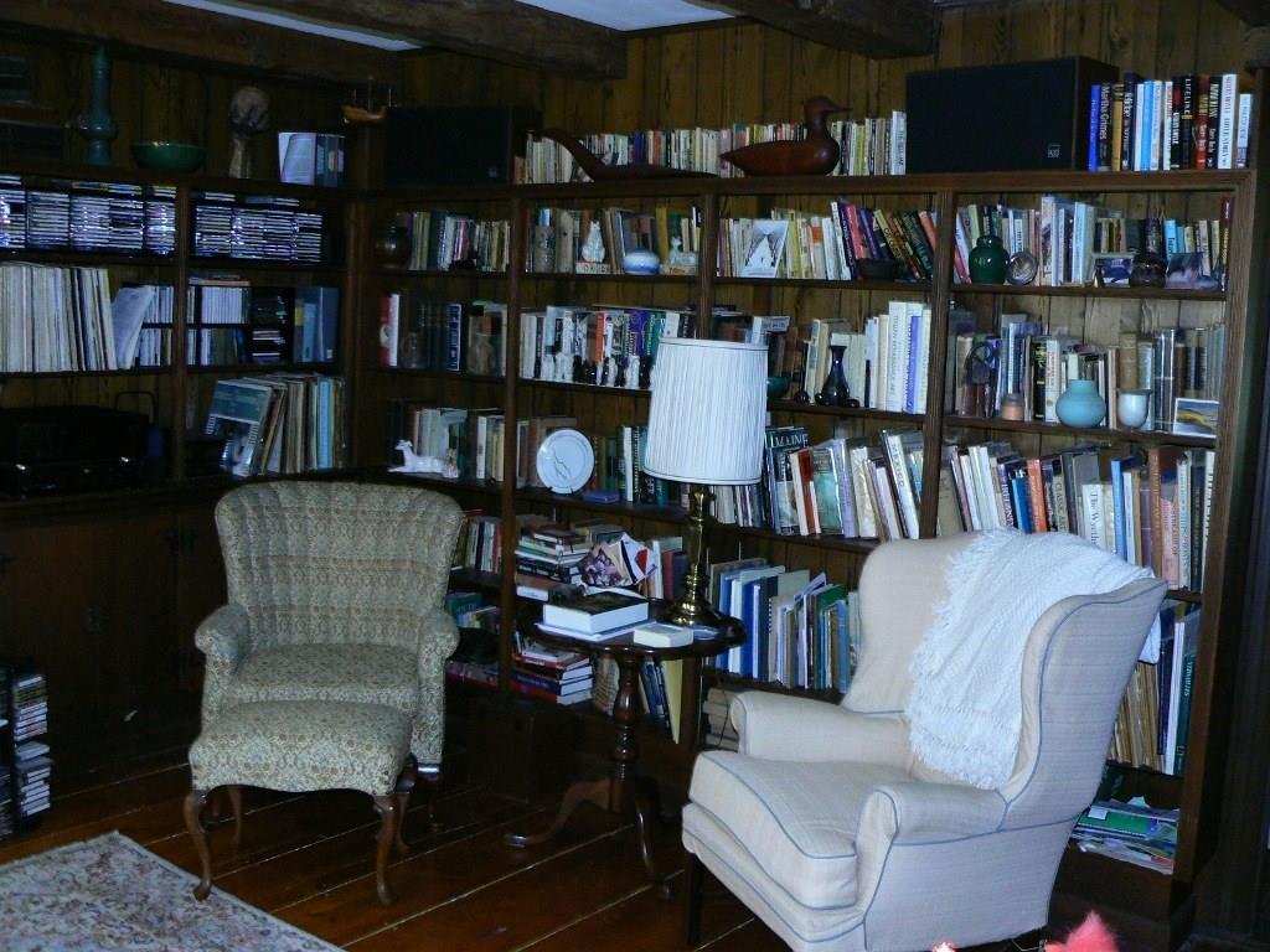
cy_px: 476
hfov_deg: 51.4
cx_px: 635
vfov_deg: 39.7
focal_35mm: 36
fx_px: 1321
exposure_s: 1/40
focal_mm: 6
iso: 200
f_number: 2.8
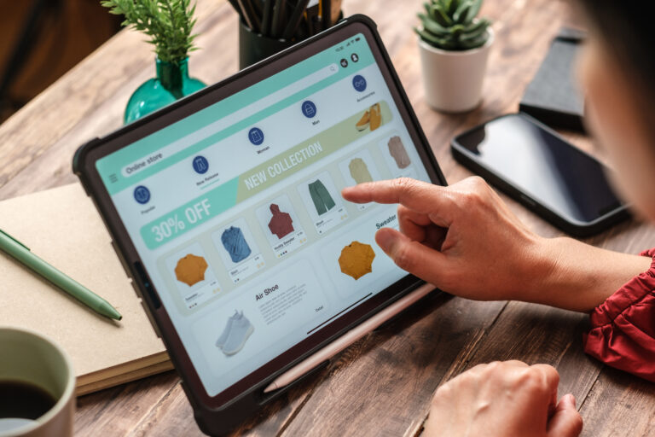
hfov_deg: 24.2
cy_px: 218
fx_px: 1528
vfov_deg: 16.3
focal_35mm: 84
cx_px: 328
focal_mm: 56
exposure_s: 1/160
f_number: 2.8
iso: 320
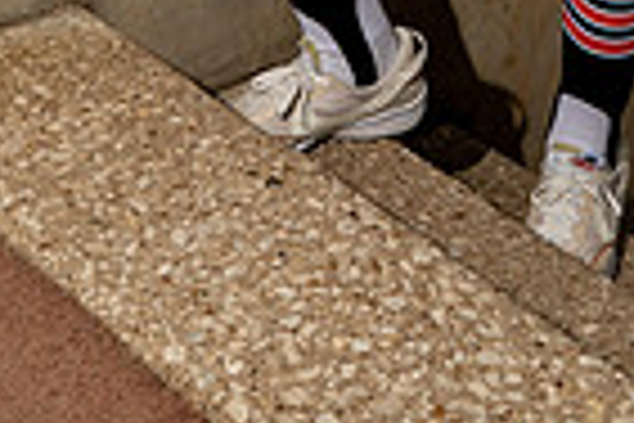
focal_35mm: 112
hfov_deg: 18.1
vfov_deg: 10.6
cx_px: 477
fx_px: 1972
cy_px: -562
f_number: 8
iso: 320
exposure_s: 1/250
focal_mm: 35
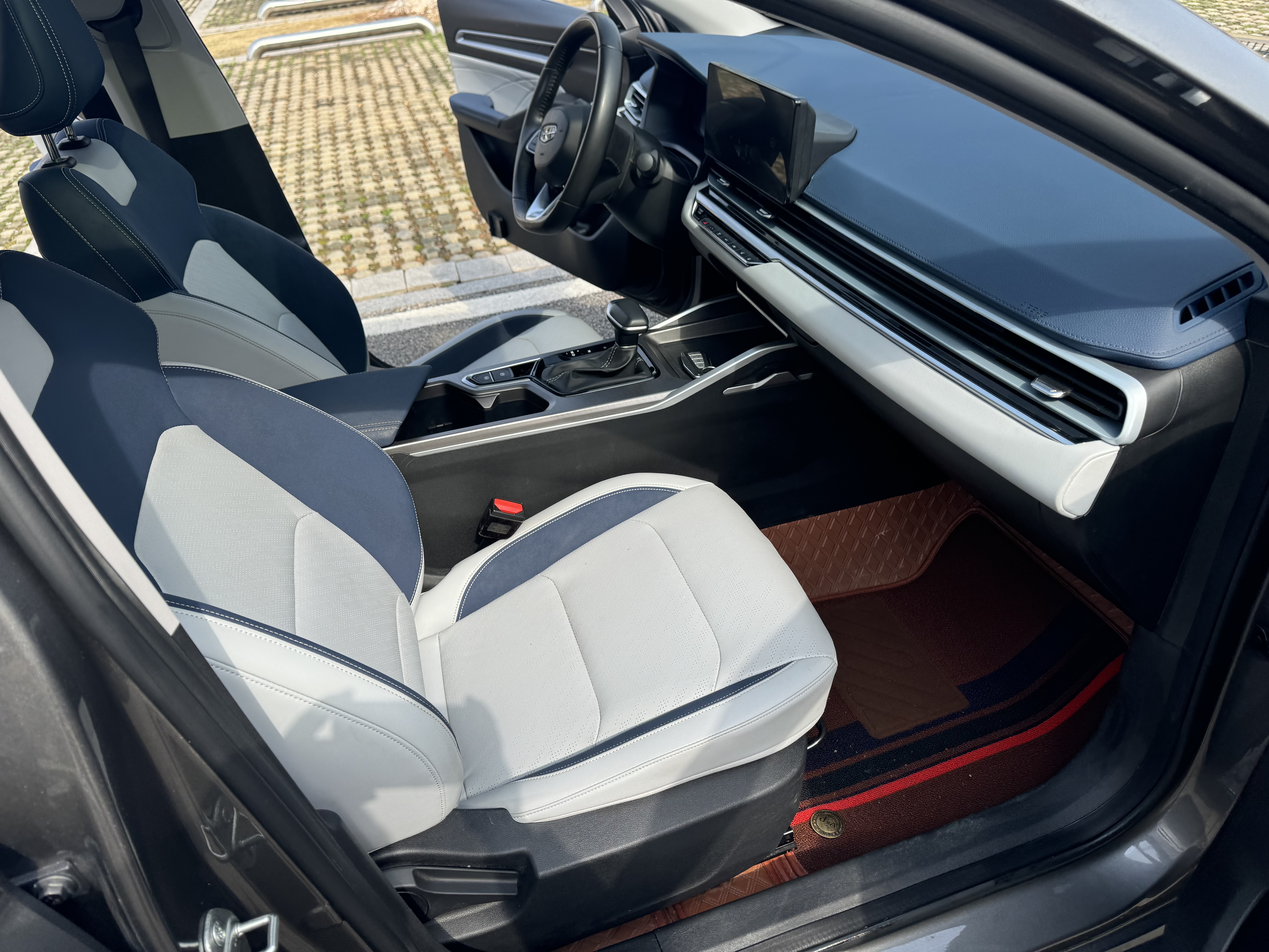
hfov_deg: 71.6
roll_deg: +8.0
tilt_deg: -41.3
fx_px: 880
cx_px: 634
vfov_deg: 56.8
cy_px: 476
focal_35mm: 24
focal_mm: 6.76
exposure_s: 1/1285
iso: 80
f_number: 1.78
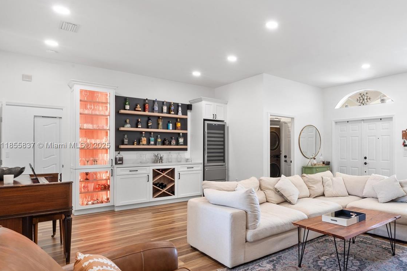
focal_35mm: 23
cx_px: 286
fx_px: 260
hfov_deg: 72.7
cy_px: 146
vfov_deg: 55.1
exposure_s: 1.6
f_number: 16
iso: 200
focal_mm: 16
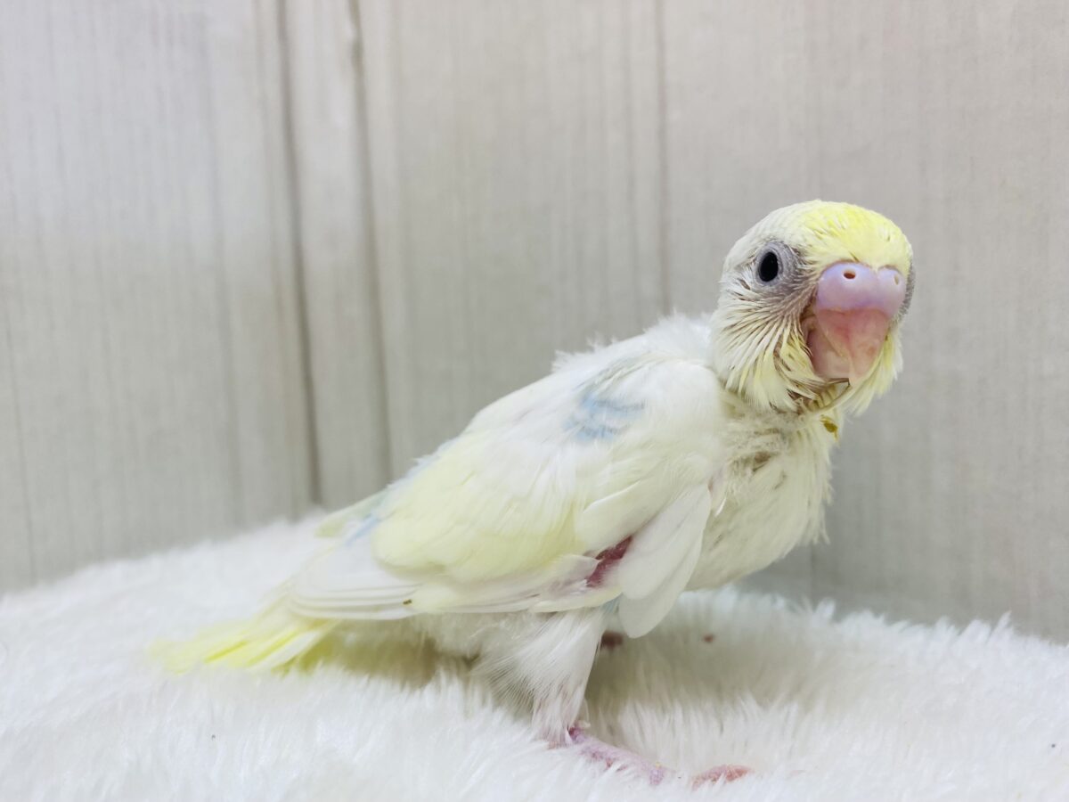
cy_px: 401
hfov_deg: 69.4
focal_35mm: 25
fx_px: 772
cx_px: 534
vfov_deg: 54.9
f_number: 1.8
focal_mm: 4.25
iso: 80
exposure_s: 1/100
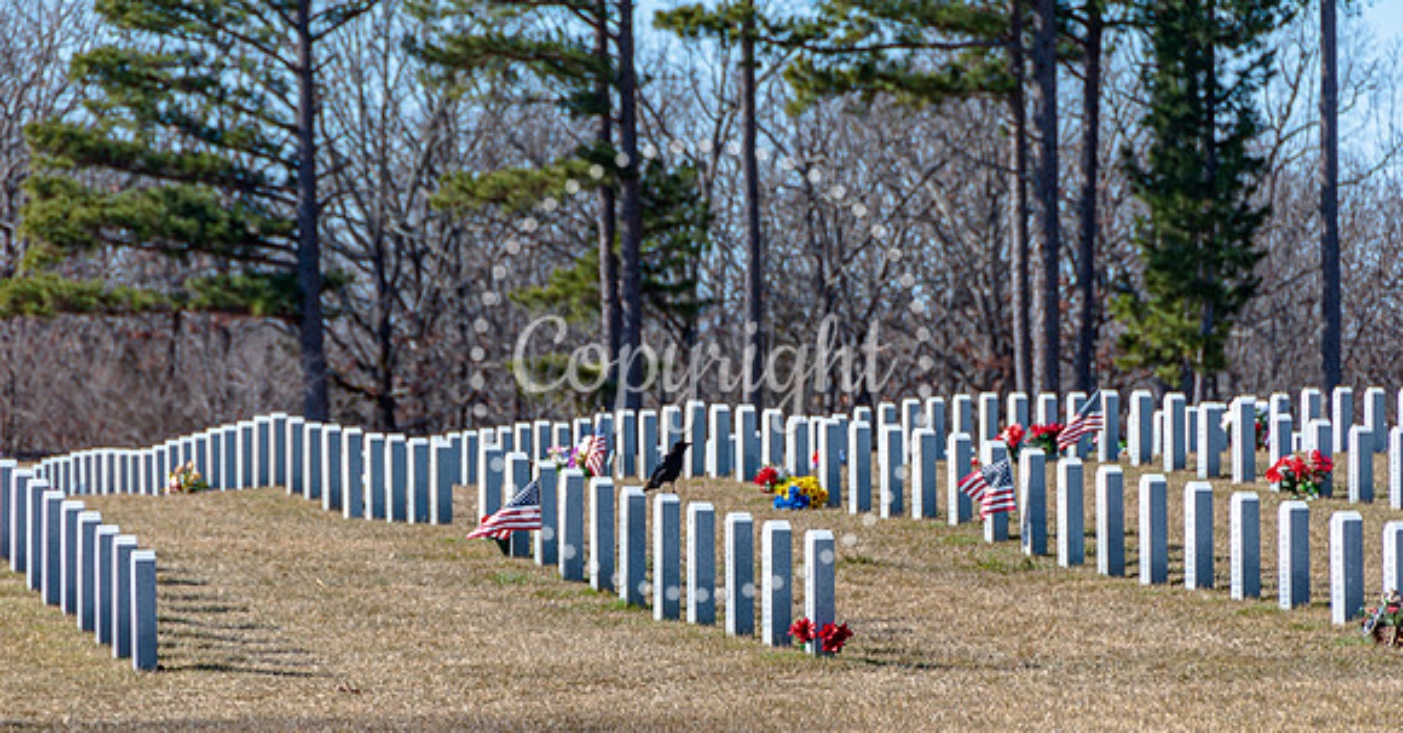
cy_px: 466
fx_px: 11675
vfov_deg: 3.6
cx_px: 702
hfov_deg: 6.9
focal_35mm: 319
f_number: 5.6
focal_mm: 200
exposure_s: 1/500
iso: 200
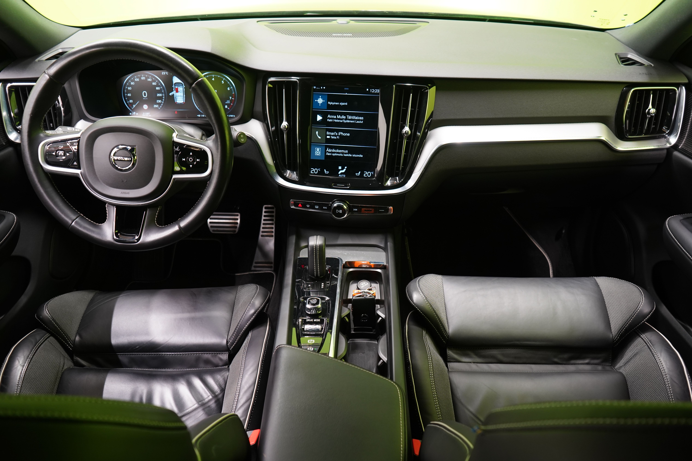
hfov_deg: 65.5
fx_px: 538
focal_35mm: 28
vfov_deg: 46.4
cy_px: 230
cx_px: 346
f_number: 5
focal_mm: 28
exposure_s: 1/13
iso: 1250
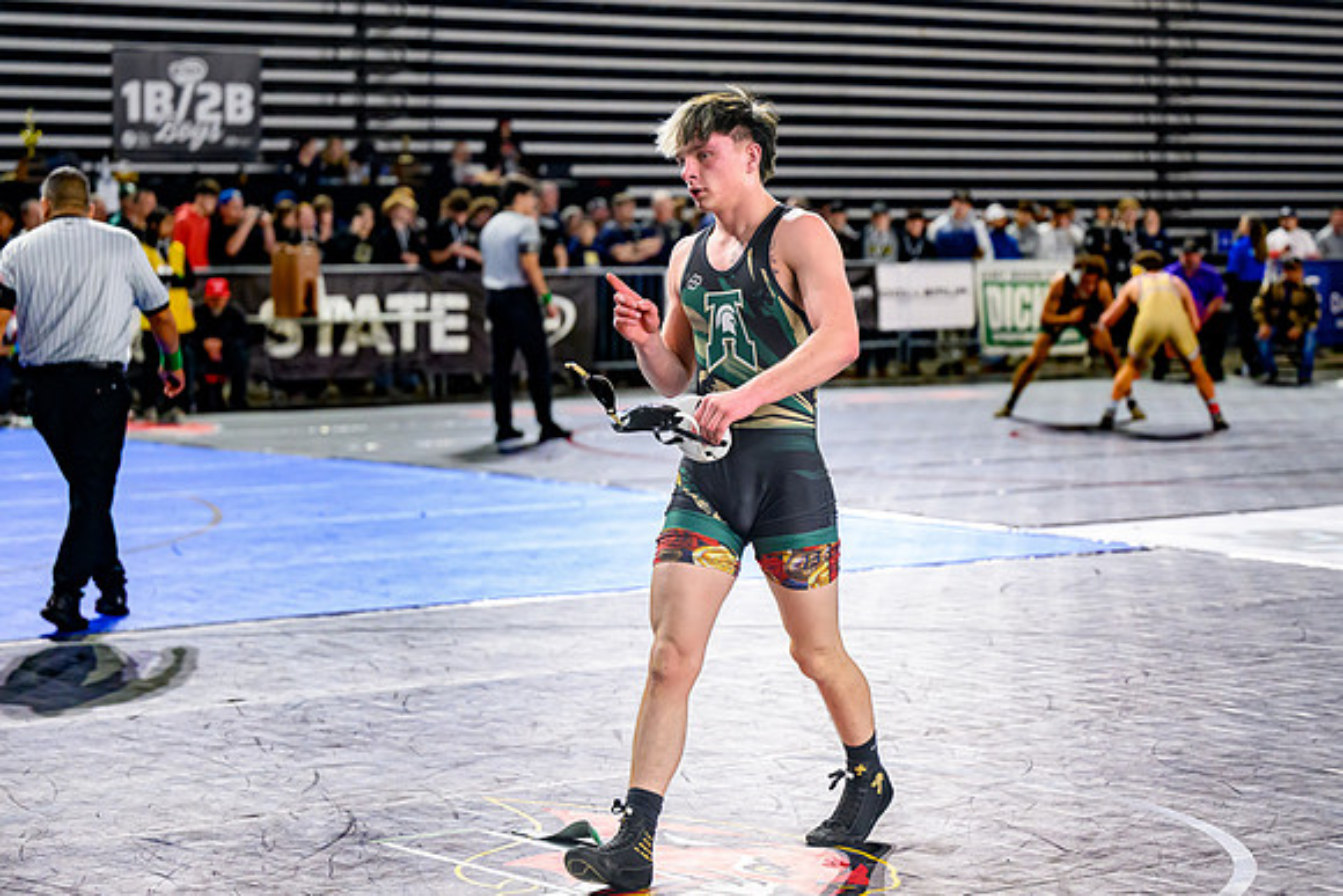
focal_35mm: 93
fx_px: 3456
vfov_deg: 14.8
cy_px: 380
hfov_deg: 22.0
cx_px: 783
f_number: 2.8
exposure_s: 1/800
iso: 3200
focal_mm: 79
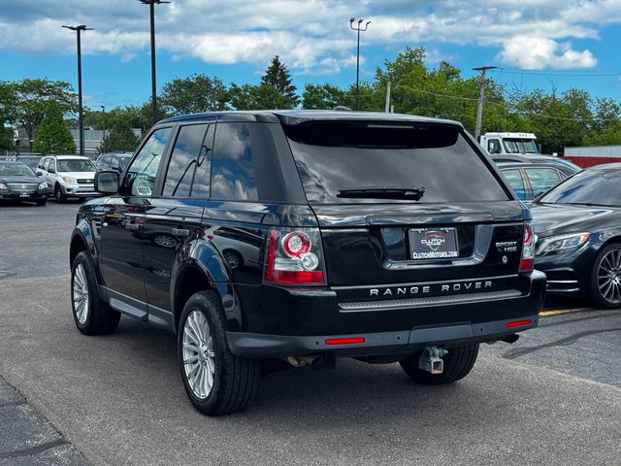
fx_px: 861
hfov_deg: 39.7
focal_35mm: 48
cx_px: 310
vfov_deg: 30.3
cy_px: 233
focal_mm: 6.76
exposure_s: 1/1724
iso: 64
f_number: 1.78
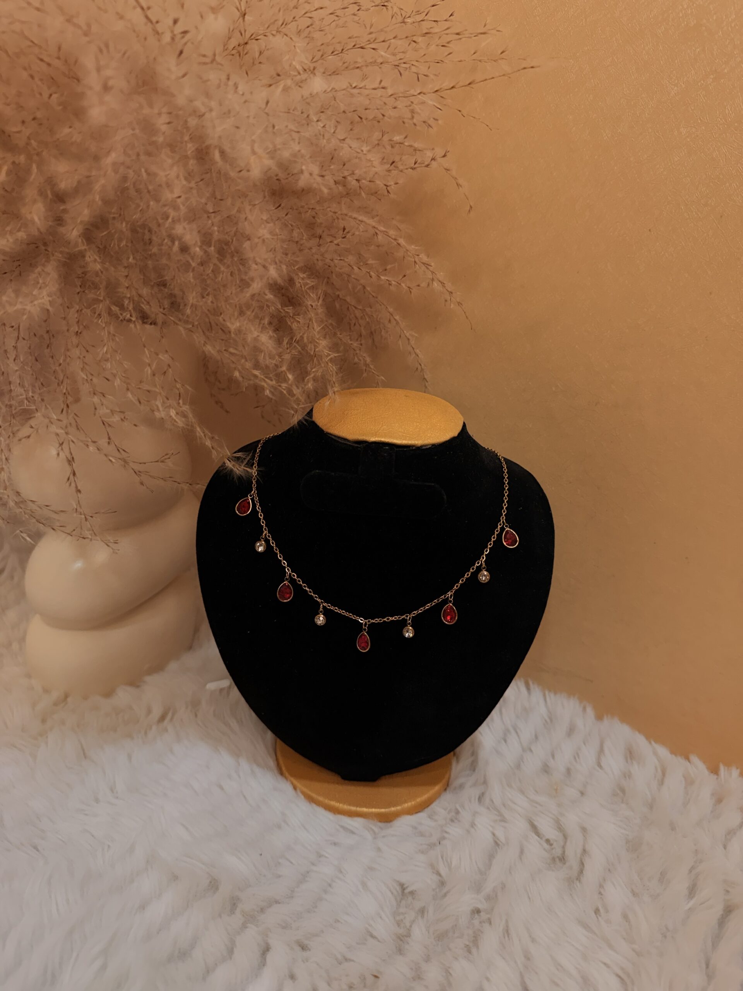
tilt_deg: -20.2
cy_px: 496
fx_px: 687
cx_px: 372
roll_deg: -4.8
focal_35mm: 24
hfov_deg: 56.8
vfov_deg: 71.6
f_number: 1.78
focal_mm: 6.76
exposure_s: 1/100
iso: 64
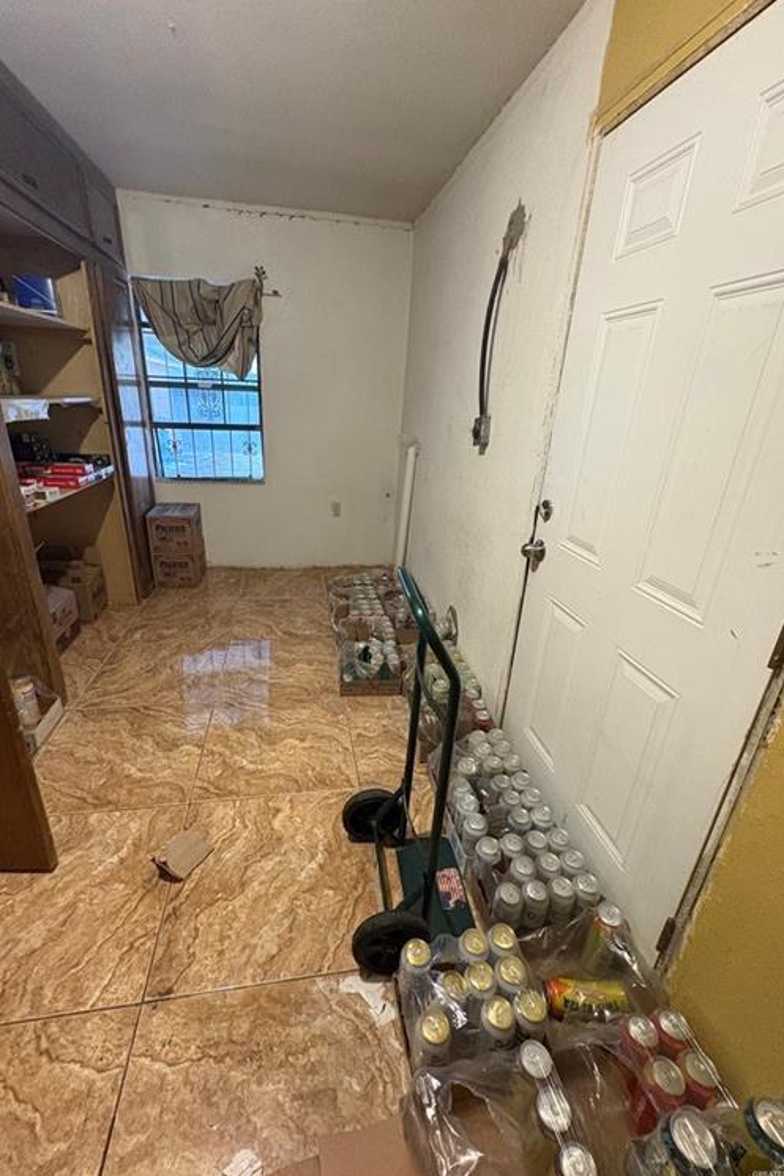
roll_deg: -2.7
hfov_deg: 77.3
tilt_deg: -21.5
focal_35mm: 15
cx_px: 379
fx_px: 490
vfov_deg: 100.4
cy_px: 588
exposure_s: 1/60
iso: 640
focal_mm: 2.22
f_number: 2.2
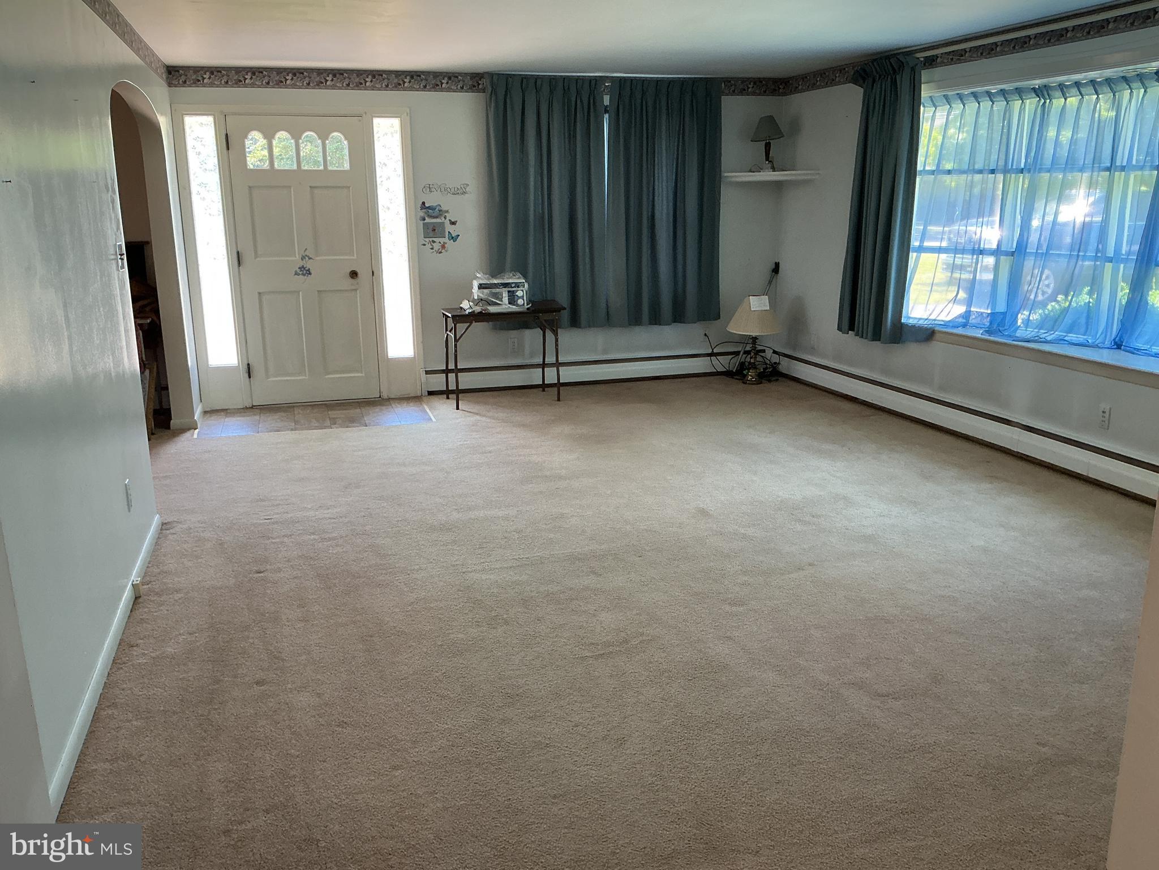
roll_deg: +1.2
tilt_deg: -13.6
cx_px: 580
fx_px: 971
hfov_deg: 61.7
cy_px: 435
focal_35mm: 29
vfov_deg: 48.2
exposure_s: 1/60
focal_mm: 3
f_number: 1.8
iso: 100
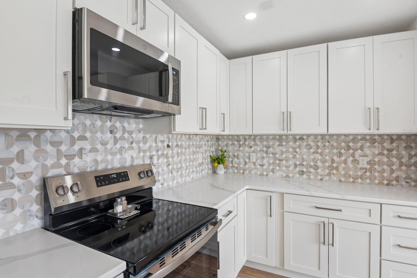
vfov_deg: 67.3
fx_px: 208
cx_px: 206
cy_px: 131
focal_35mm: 18
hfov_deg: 90.0
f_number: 8
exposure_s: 1/30
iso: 400
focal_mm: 17
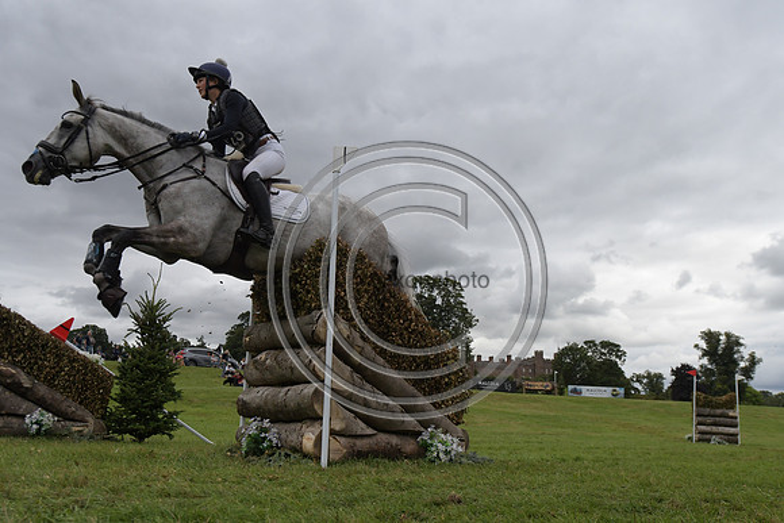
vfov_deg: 40.0
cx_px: 392
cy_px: 262
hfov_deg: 57.2
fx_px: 719
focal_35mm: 33
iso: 900
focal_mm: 22
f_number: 5.6
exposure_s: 1/4000
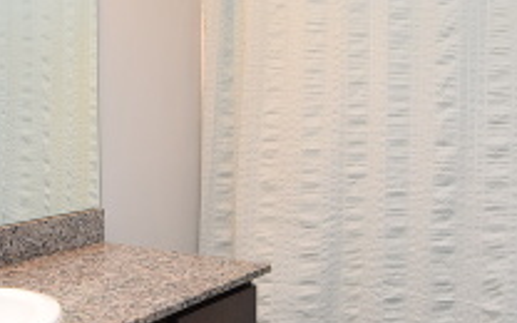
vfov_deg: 27.4
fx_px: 662
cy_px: 130
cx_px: 176
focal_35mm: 47
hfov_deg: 42.1
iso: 800
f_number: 4.5
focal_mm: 10
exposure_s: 1/80
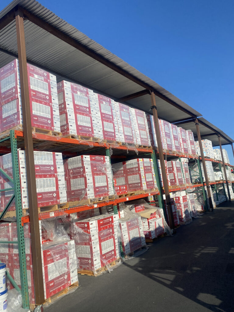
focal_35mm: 26
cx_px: 117
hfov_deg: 53.1
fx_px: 234
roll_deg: +6.2
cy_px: 156
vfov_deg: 67.3
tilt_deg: +11.0
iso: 32
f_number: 1.8
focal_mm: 4.25
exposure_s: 1/3610
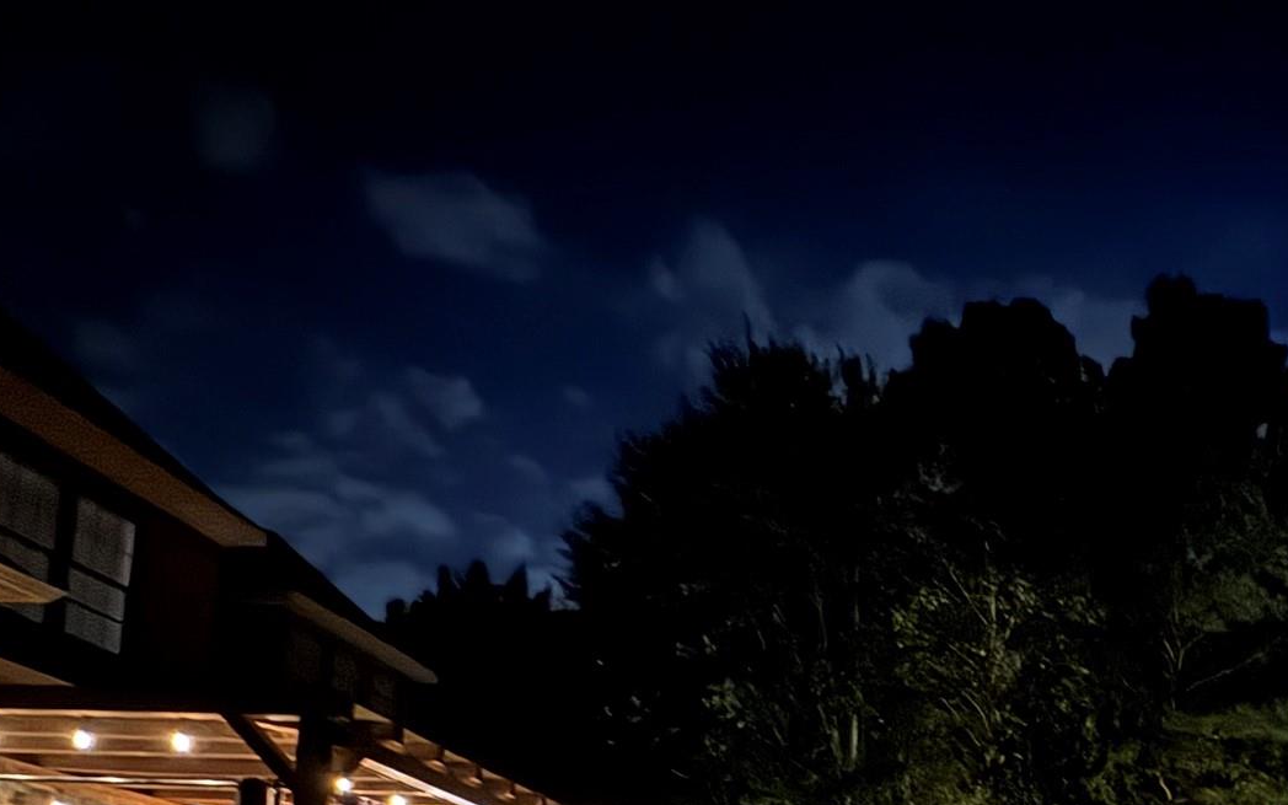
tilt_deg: +3.9
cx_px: 1025
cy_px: 917
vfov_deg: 35.7
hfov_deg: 59.7
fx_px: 1018
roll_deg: -0.7
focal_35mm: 29
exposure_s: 1/7
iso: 2000
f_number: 2.2
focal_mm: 2.22
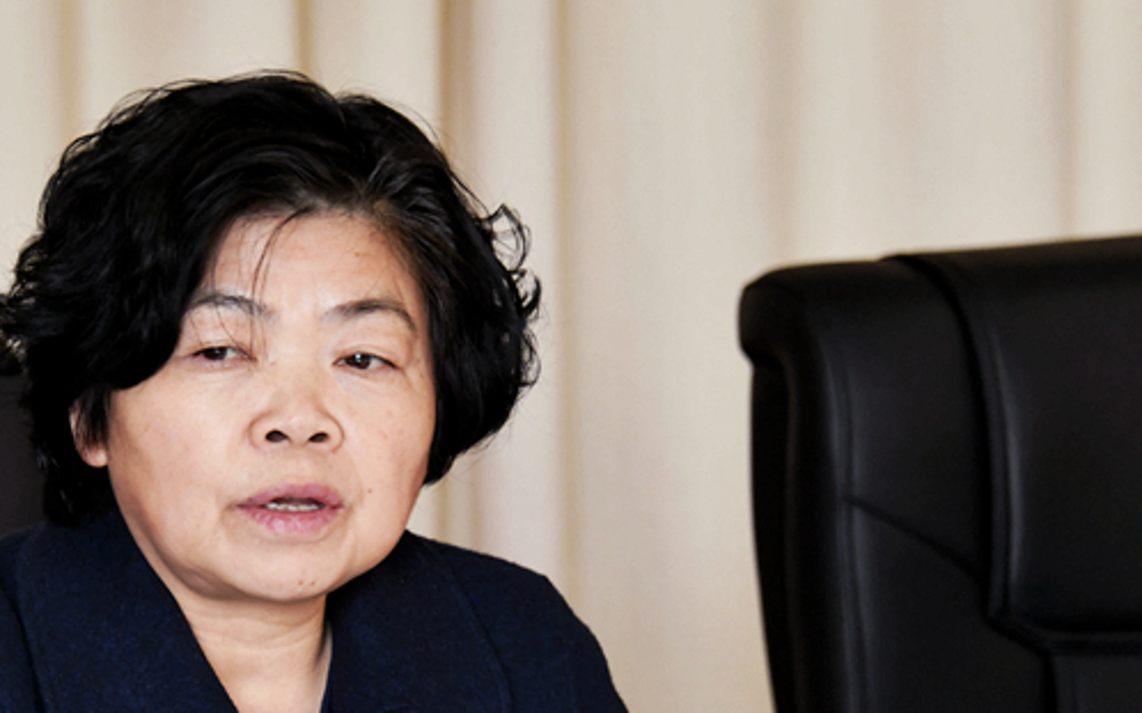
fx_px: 7966
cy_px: 682
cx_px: 333
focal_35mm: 256
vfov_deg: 5.1
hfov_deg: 8.2
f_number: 5.6
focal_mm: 125
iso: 1250
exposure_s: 1/80
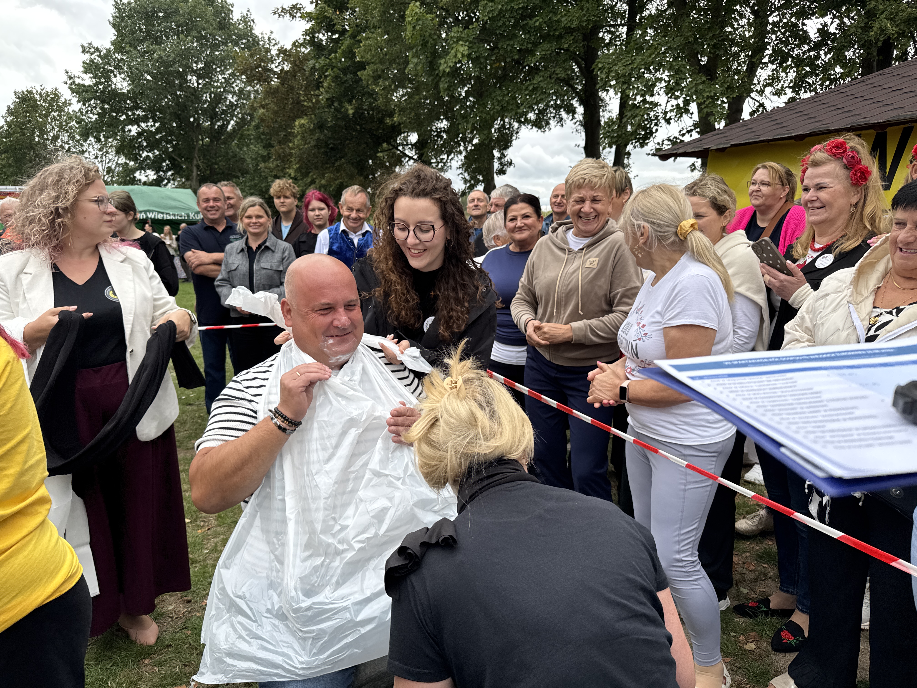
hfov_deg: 71.6
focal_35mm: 24
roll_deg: +0.0
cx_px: 458
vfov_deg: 56.8
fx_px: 636
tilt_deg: -11.6
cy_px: 344
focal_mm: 6.76
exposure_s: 1/1193
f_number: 1.78
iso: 80
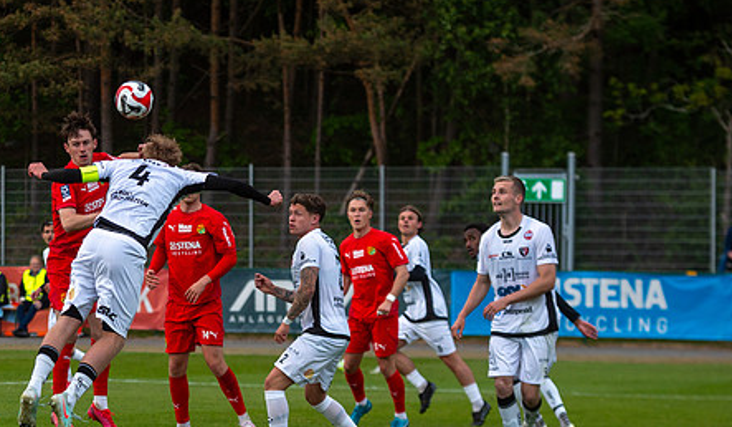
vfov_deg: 6.3
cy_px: 219
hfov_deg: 10.7
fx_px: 3896
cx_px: 134
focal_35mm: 199
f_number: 4
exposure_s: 1/1250
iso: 560
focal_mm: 112
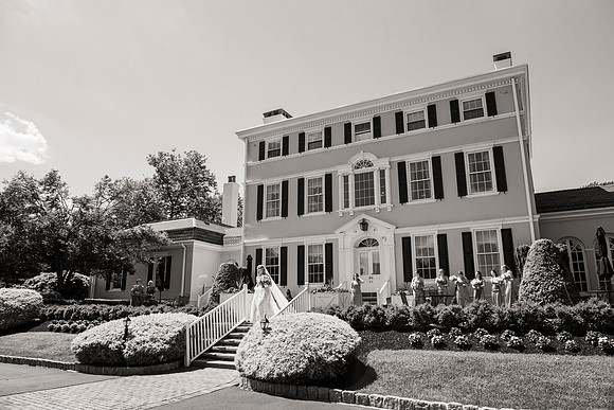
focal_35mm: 24
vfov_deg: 53.2
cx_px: 307
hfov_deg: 73.7
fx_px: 409
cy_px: 205
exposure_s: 1/1000
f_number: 6.3
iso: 400
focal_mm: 24
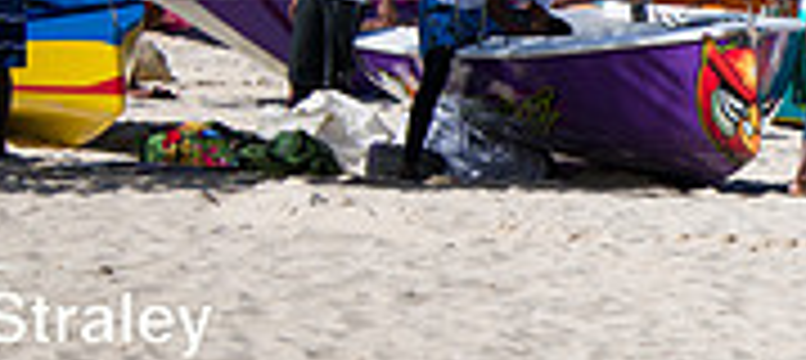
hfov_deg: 7.0
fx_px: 6529
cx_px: 1189
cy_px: 131
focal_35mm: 320
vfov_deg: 3.2
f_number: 9
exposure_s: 1/320
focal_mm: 90
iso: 64
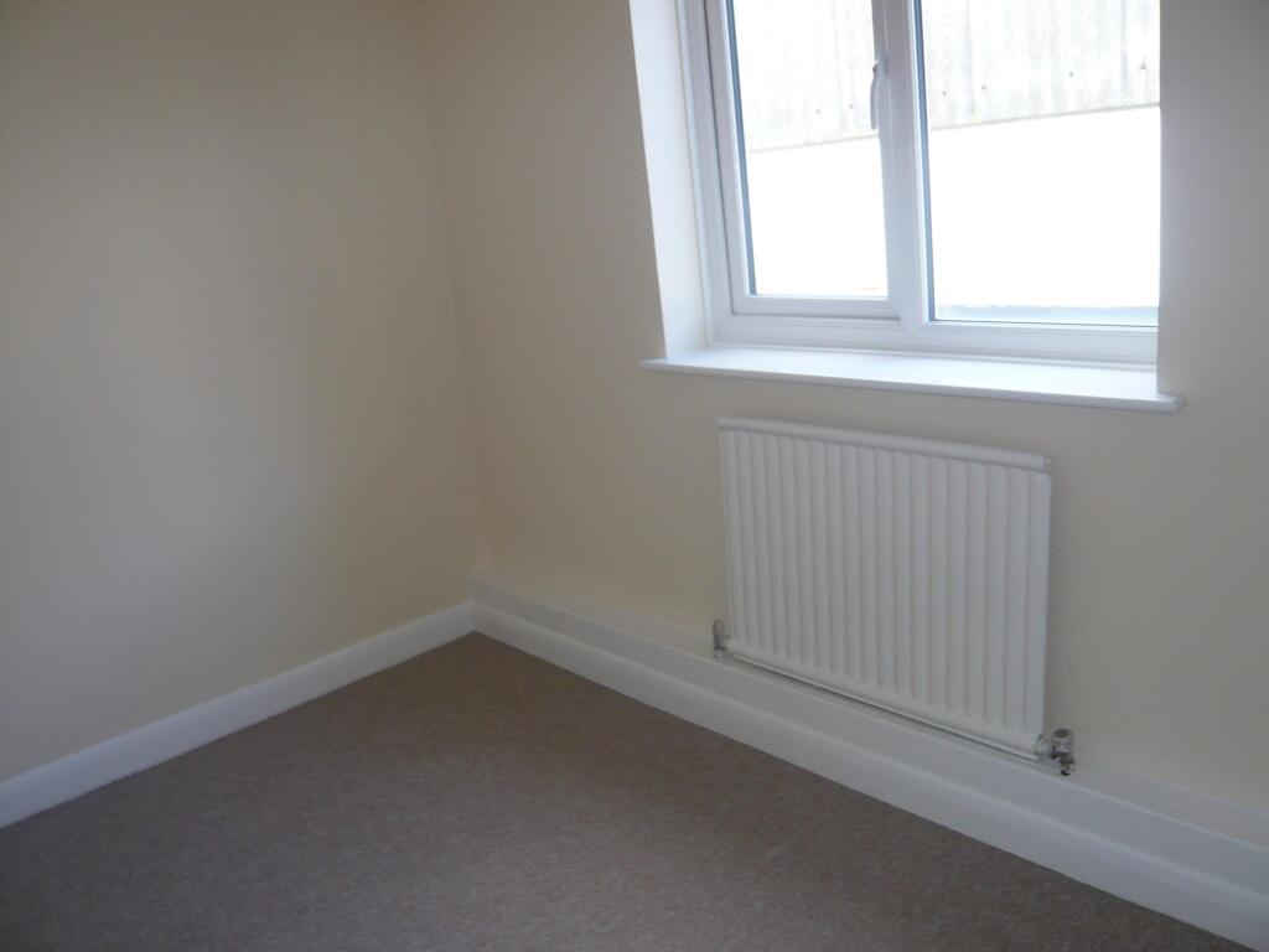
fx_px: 1026
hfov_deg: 63.4
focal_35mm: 28
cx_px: 634
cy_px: 476
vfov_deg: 49.7
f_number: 2.8
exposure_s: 1/30
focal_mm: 4.6
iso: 100
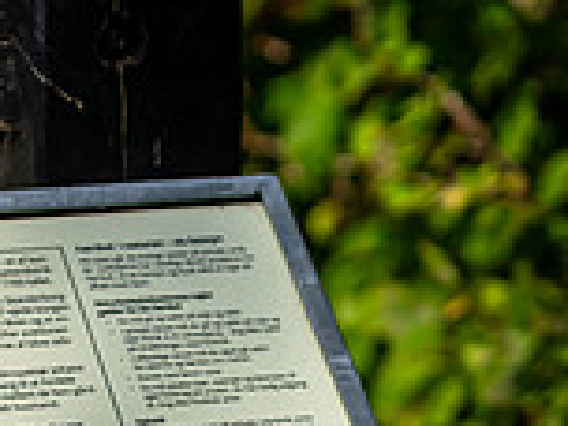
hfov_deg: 6.3
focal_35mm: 311
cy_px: 480
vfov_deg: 4.8
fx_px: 5103
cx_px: -142
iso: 50
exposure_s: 1/2000
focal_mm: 85
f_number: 2.2
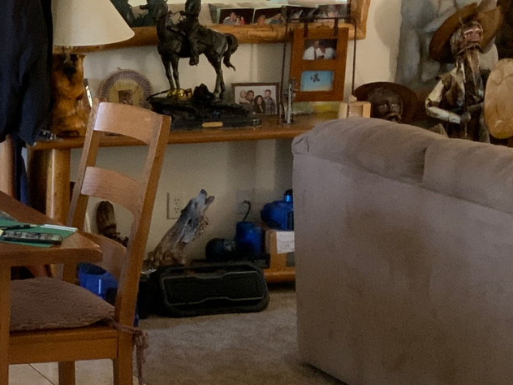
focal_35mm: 94
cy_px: 180
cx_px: -190
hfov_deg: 19.0
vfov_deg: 15.7
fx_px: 1393
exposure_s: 1/60
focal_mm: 3
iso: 160
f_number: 1.8
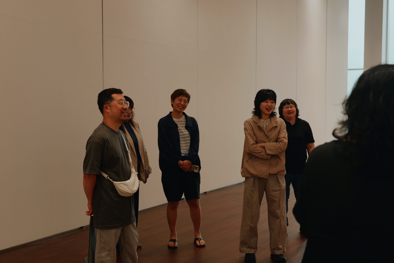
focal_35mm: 48
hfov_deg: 41.1
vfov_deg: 28.1
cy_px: 132
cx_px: 197
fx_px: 525
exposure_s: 1/100
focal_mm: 41
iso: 640
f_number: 4
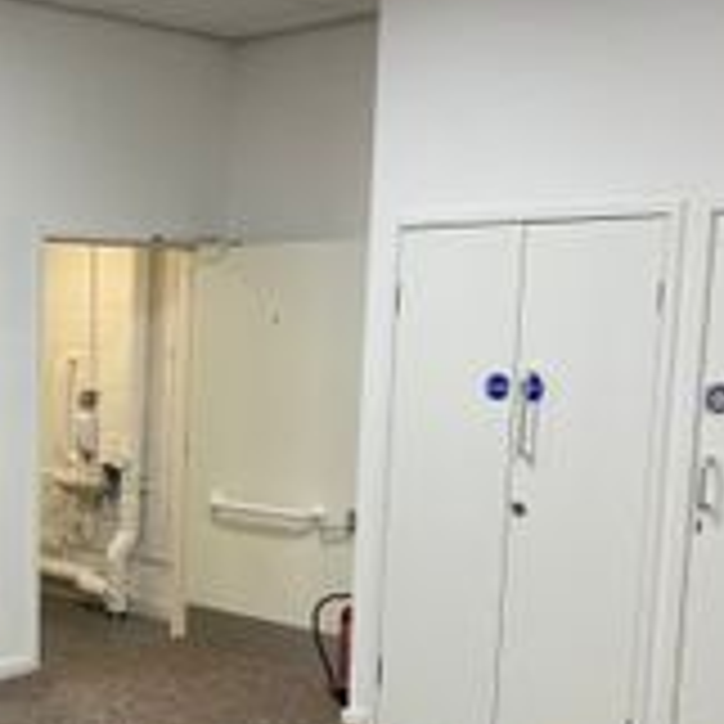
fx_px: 1349
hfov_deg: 28.5
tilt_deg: -9.1
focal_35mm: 57
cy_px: 531
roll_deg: -0.3
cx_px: 31
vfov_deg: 29.6
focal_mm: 4.25
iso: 100
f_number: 1.8
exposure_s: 1/100
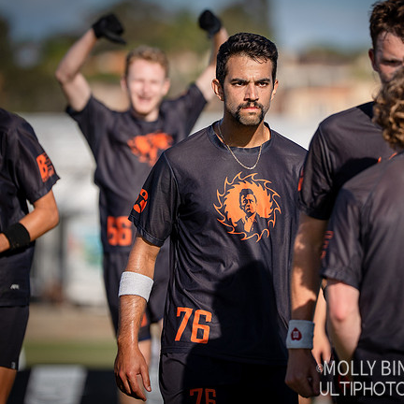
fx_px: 5136
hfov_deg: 4.5
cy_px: 163
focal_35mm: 389
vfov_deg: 4.5
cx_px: 216
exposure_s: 1/3200
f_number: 2.8
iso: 100
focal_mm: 200
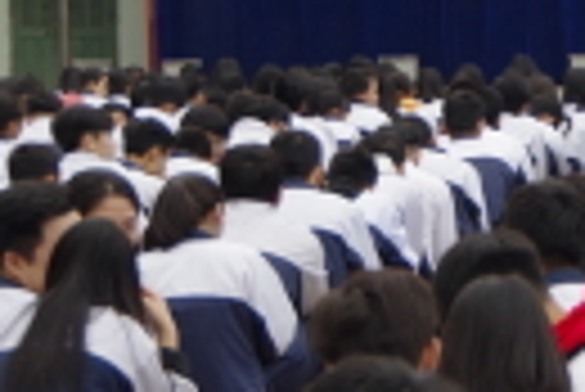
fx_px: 4116
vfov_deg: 5.4
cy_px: 50
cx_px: 788
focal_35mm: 253
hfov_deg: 8.0
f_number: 4.5
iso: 400
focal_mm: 40
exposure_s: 1/80
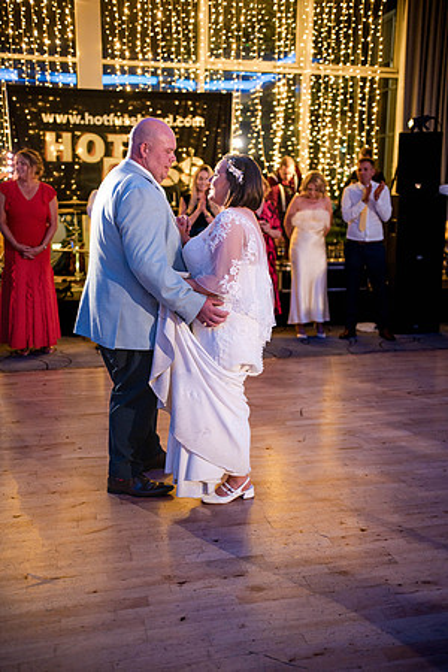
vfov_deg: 54.4
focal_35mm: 35
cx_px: 224
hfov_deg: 37.9
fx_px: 653
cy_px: 336
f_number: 1.8
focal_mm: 35
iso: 2500
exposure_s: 1/250
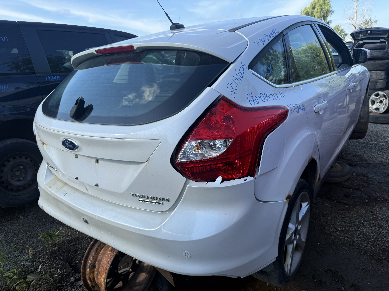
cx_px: 194
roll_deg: +4.5
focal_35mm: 24
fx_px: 270
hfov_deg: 71.6
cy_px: 146
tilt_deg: -17.5
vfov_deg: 56.8
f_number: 1.78
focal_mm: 6.76
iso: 80
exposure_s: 1/1653
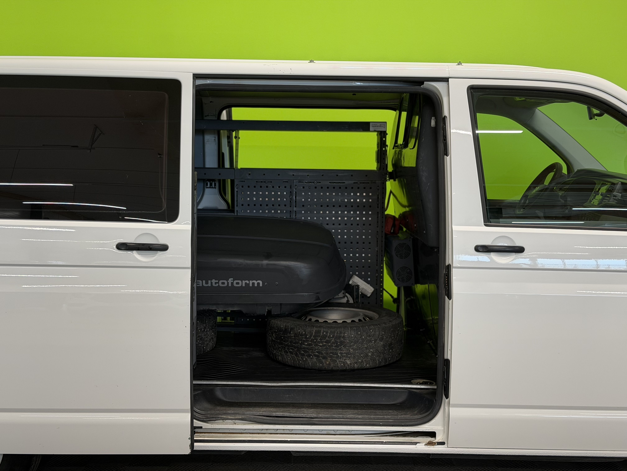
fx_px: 869
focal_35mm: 48
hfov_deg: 39.7
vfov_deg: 30.3
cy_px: 236
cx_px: 314
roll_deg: -0.2
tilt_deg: -6.1
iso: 100
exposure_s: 1/77
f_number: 1.78
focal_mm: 6.76
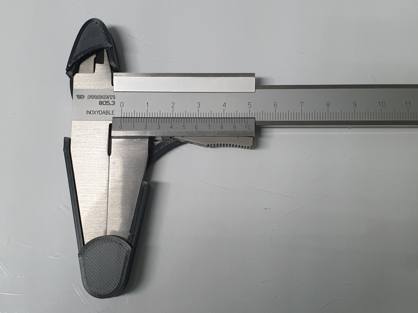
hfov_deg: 67.3
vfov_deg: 53.1
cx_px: 209
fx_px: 314
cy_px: 156
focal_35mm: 26
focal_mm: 4.3
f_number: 2.4
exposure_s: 1/50
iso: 160
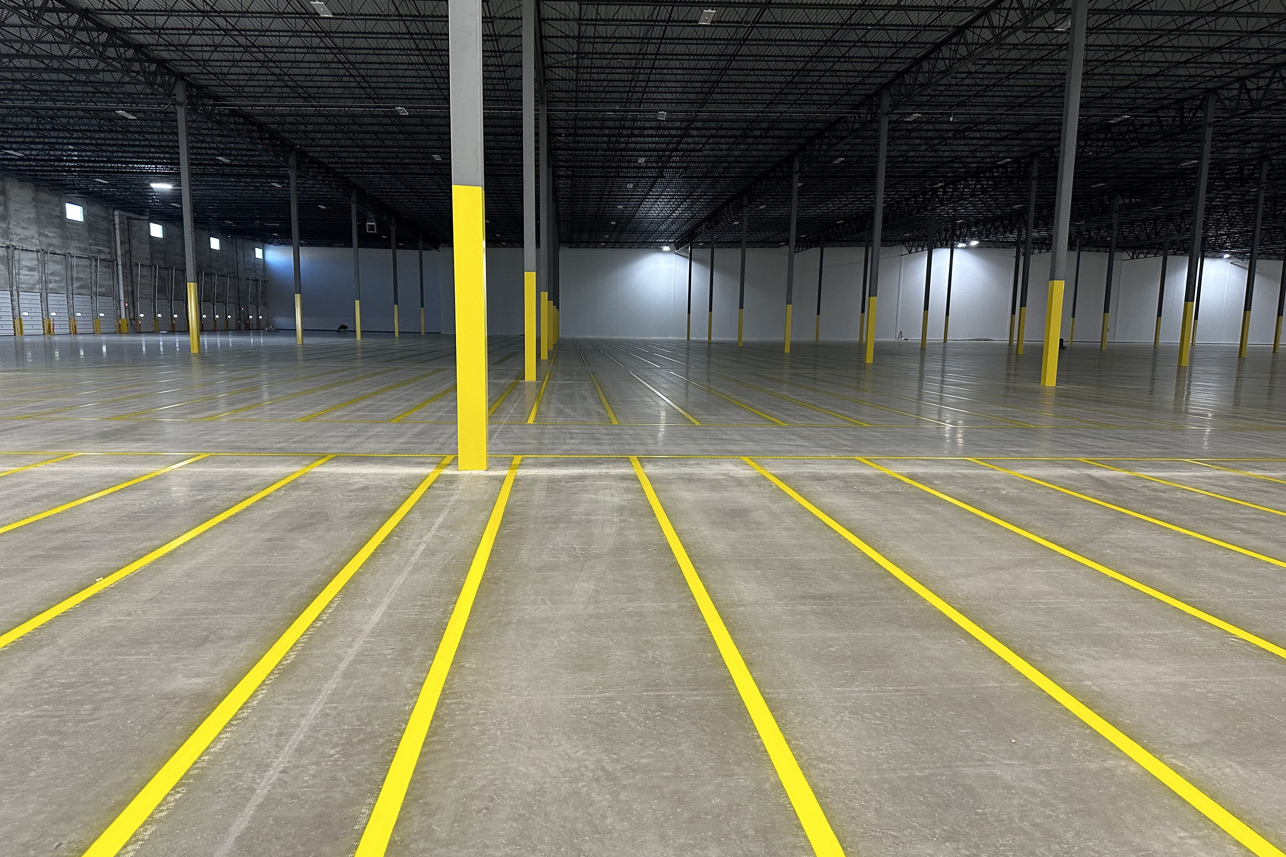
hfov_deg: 71.5
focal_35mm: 25
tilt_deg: -9.5
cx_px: 642
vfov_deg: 51.3
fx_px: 893
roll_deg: +0.1
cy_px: 452
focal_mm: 6.86
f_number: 1.78
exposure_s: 1/60
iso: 250
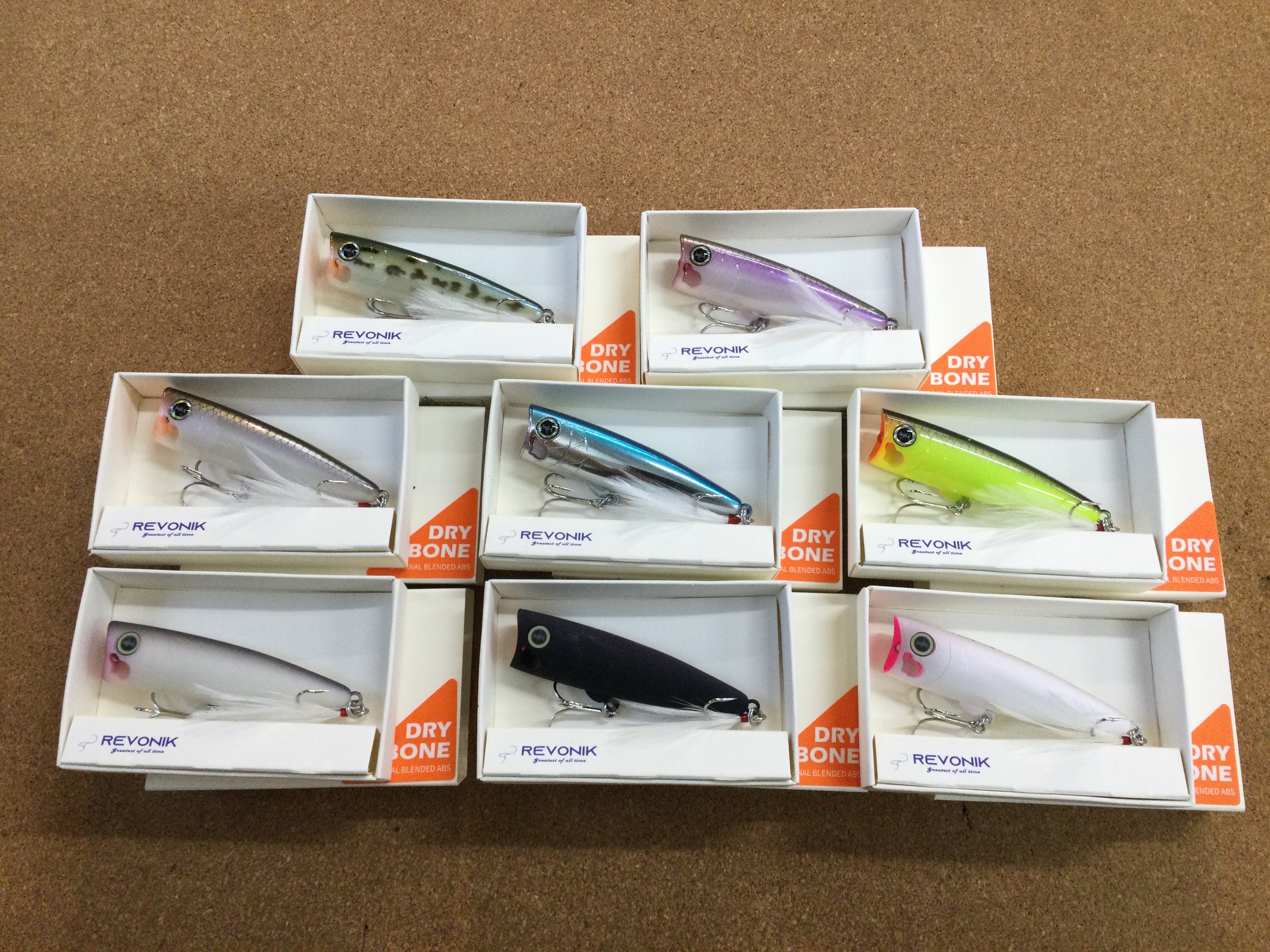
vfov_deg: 45.4
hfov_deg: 58.4
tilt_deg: -74.1
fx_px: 1137
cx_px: 635
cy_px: 476
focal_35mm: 31
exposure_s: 1/30
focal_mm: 3.3
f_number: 2.4
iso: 32
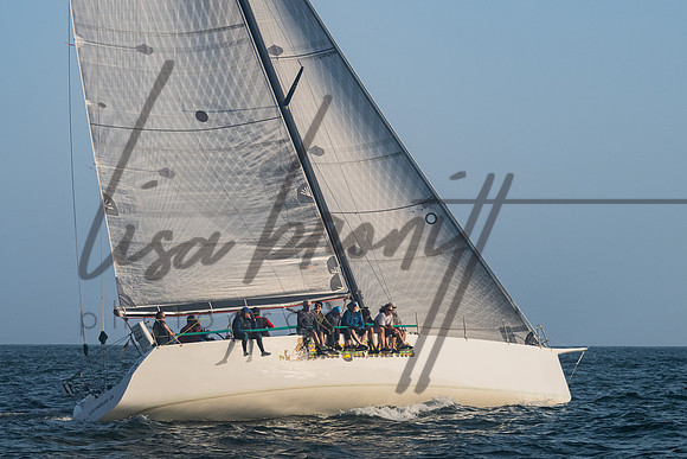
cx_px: 353
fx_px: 2823
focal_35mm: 148
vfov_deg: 9.3
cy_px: 195
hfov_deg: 13.9
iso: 400
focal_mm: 101
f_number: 8
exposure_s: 1/800
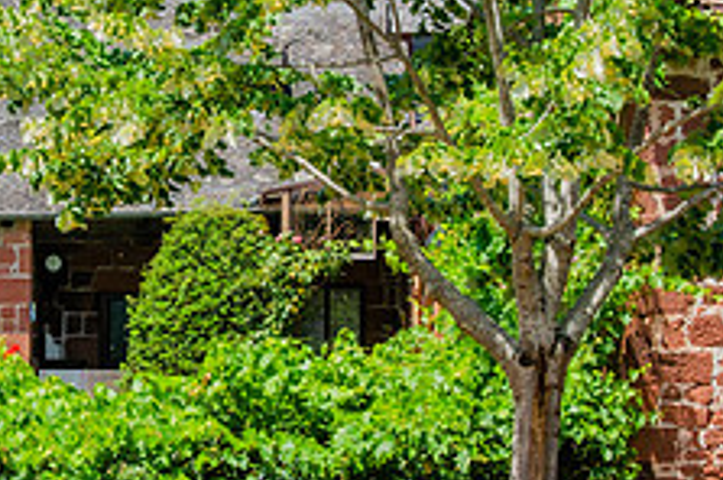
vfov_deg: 9.2
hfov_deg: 13.8
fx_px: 2968
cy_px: 240
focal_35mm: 148
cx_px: 104
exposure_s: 1/400
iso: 500
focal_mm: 38
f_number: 10
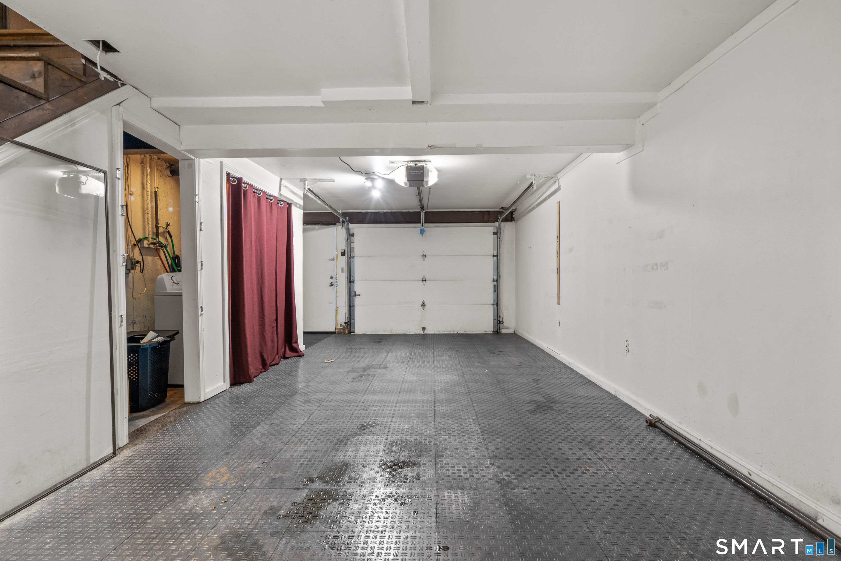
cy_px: 280
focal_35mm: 16
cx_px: 420
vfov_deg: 73.7
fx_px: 374
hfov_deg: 96.7
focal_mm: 16
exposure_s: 1/4
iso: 200
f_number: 9
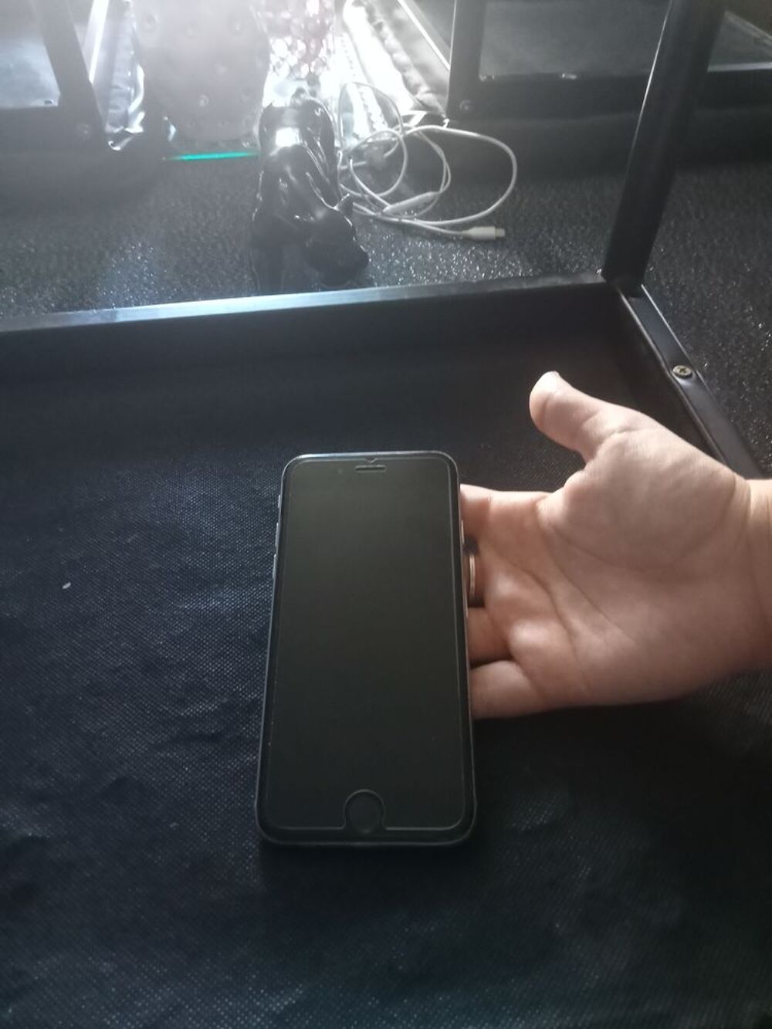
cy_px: 514
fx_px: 832
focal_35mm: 28
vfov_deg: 63.4
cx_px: 386
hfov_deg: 49.8
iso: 1455
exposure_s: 1/25
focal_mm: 3.46
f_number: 2.2
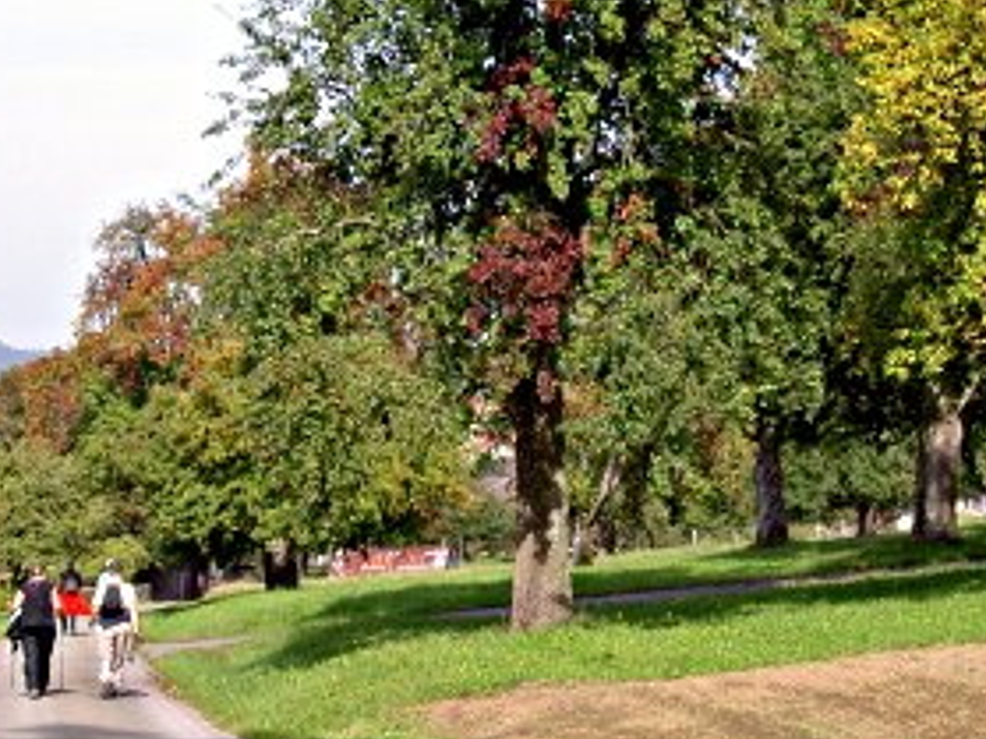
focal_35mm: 129
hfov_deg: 15.3
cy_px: 173
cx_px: 671
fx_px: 3673
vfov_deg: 11.5
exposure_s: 1/160
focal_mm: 9.9
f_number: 6.4
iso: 50
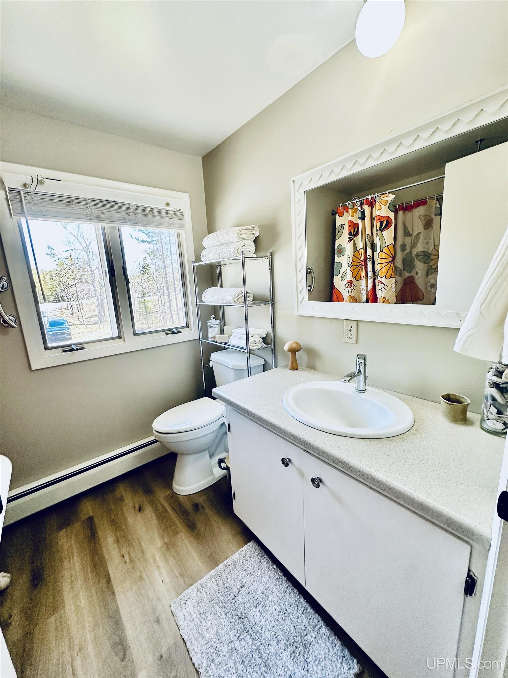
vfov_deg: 102.1
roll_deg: +1.2
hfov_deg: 85.7
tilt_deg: -11.6
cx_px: 254
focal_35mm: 14
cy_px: 339
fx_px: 274
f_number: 2.2
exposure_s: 1/120
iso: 250
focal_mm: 2.22
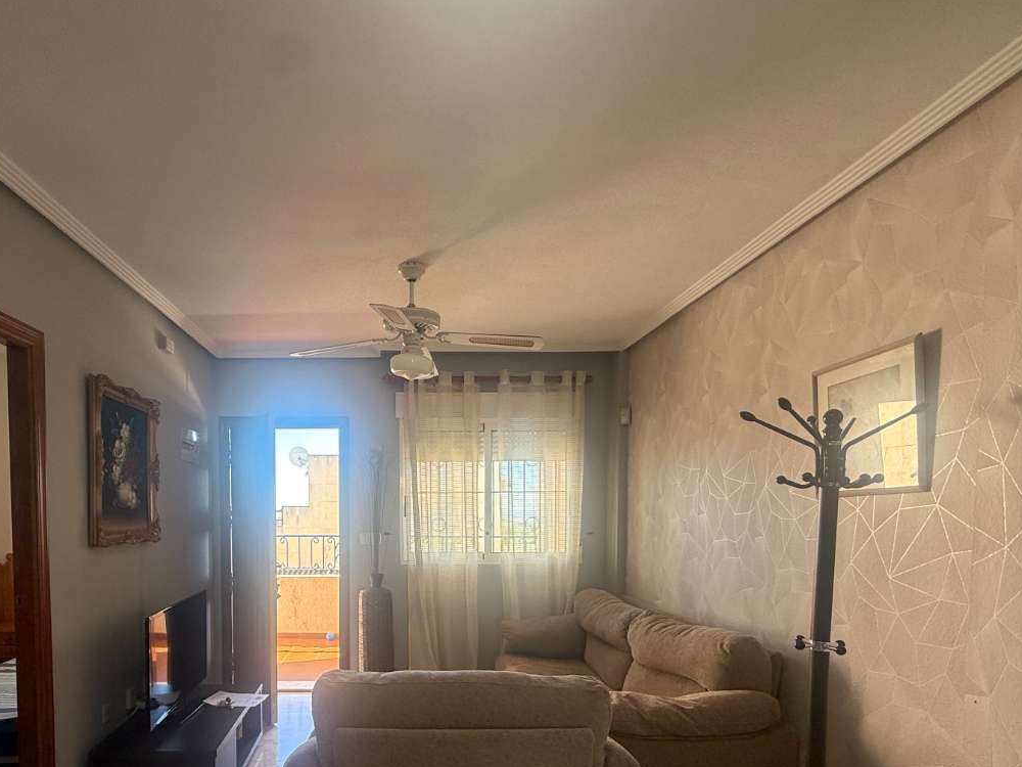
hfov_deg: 78.1
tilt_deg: -2.8
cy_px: 536
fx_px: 620
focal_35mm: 21
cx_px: 410
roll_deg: -0.2
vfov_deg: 61.2
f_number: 2.2
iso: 80
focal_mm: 2.22
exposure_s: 1/99
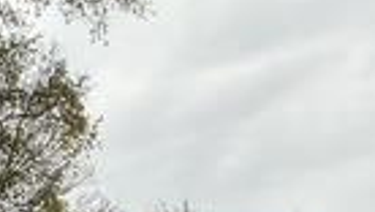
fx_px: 1404
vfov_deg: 8.2
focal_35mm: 141
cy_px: 416
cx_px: 65
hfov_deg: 15.1
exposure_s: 1/397
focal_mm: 3
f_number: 1.8
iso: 25
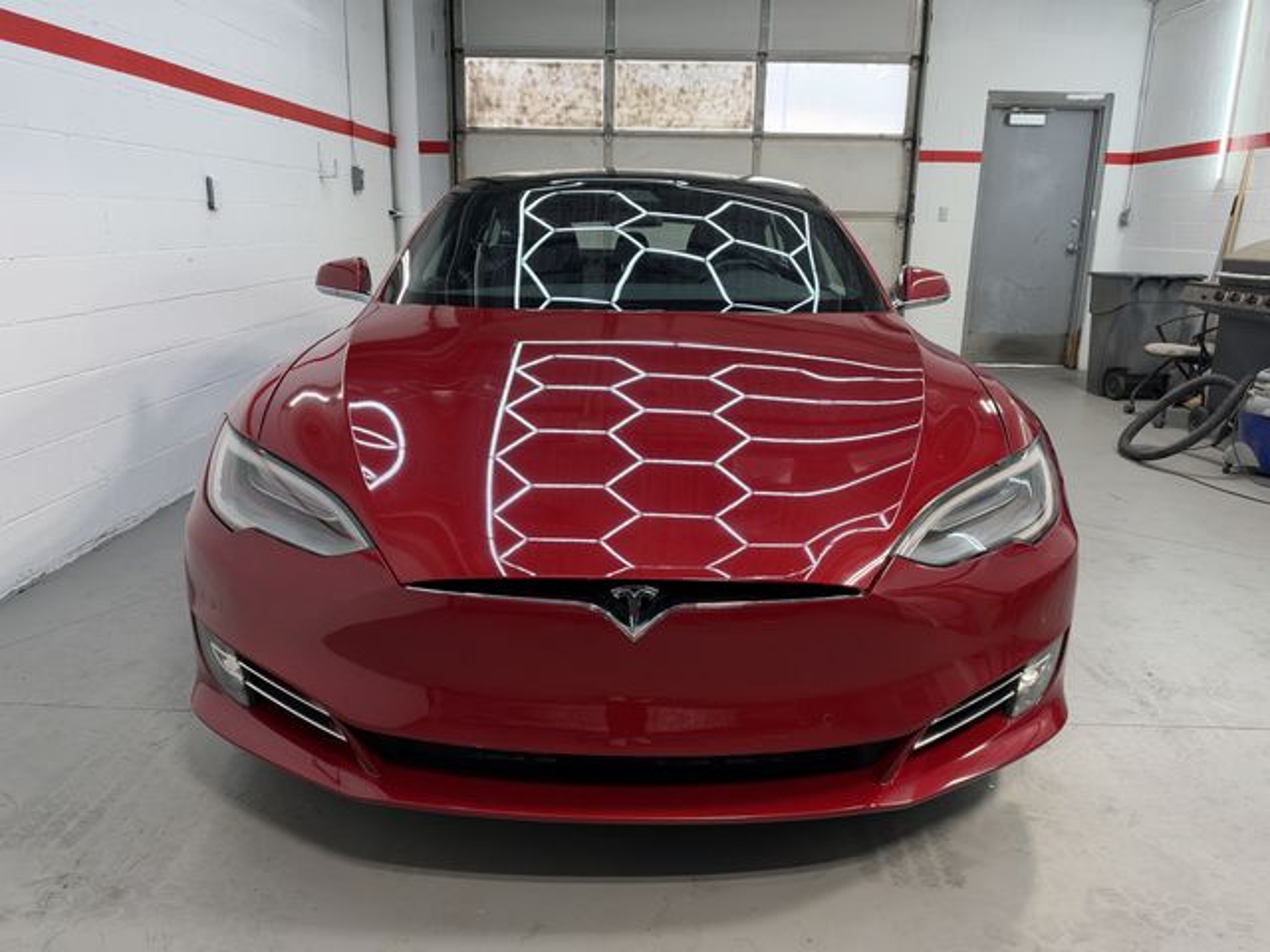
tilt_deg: -13.2
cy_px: 476
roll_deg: +0.8
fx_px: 917
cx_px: 635
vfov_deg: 54.9
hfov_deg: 69.4
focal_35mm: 25
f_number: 1.8
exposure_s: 1/120
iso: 50
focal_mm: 6.93
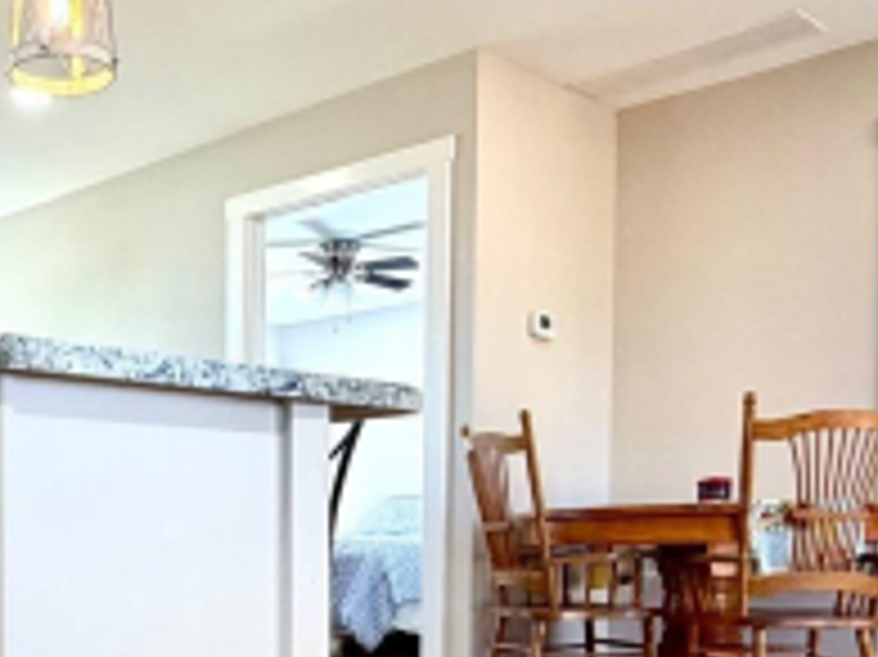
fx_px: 1217
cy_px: 590
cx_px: 97
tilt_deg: -1.9
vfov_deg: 29.0
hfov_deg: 37.3
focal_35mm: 48
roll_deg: +0.7
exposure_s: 1/120
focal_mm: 2.22
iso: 125
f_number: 2.2
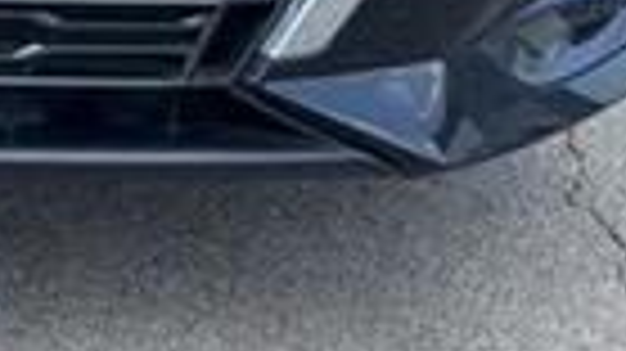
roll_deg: -2.3
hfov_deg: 20.3
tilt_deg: -6.9
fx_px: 1576
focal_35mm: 95
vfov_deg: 12.0
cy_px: -225
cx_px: -221
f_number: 1.78
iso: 100
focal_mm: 6.76
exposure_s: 1/1493
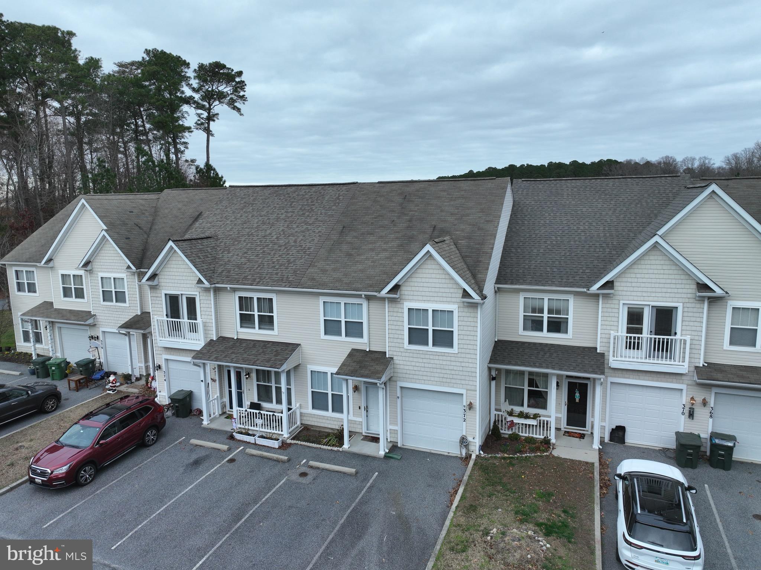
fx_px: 527
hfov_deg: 71.6
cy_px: 285
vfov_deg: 56.8
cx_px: 380
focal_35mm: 24
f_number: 2.8
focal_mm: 12.29
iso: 110
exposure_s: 1/500
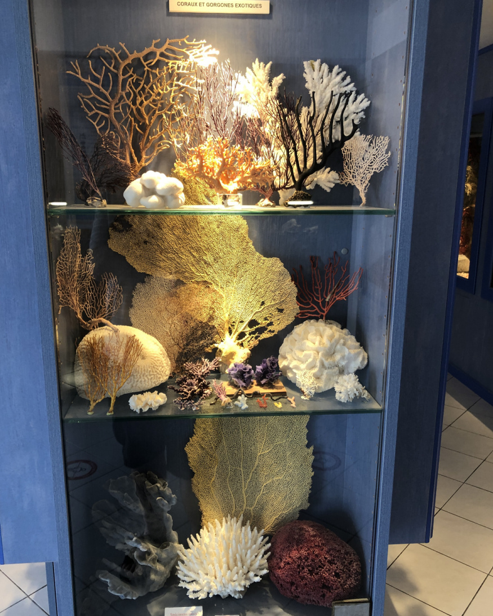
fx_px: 547
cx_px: 240
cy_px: 318
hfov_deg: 48.5
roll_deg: -0.2
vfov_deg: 58.7
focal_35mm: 30
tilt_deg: -12.6
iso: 32
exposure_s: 1/33
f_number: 1.8
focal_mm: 3.99
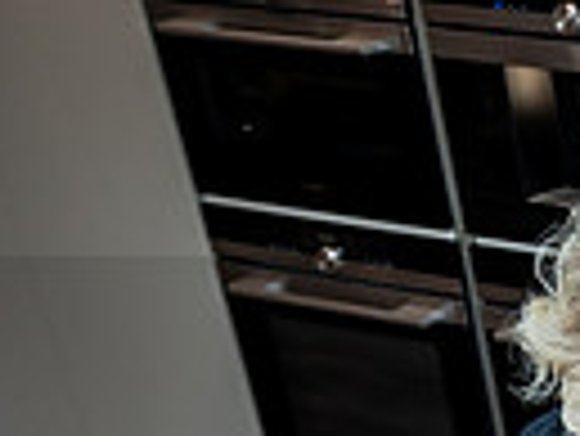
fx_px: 1744
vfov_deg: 13.3
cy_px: 690
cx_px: 1102
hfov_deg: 15.6
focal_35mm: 104
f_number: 2.8
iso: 200
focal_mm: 24
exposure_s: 1/125
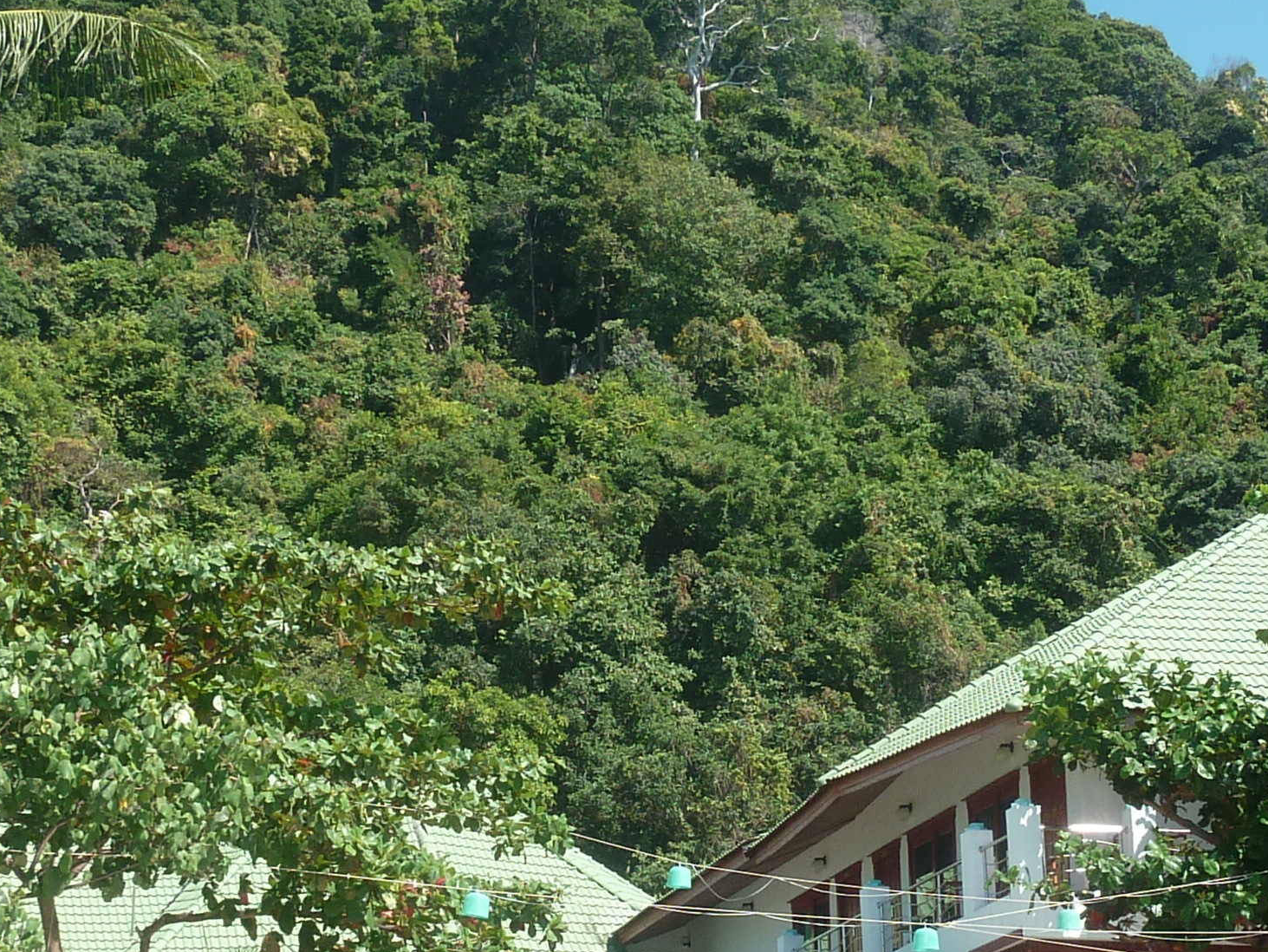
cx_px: 667
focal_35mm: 82
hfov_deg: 23.8
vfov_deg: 17.8
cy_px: 771
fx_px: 3004
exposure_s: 1/400
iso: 80
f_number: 4
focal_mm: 5
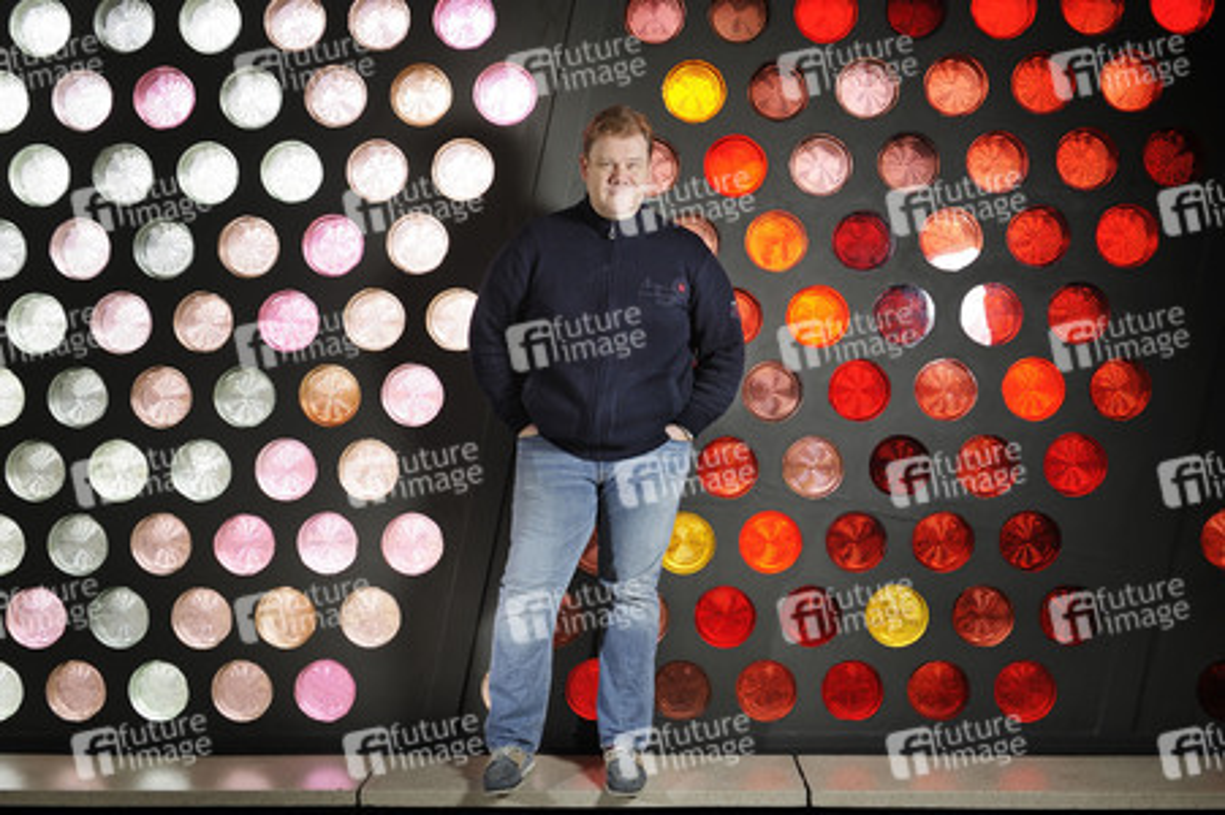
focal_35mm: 32
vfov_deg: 41.1
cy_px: 408
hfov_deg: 58.8
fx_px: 1088
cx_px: 612
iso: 400
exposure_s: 1/100
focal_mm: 32
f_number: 4
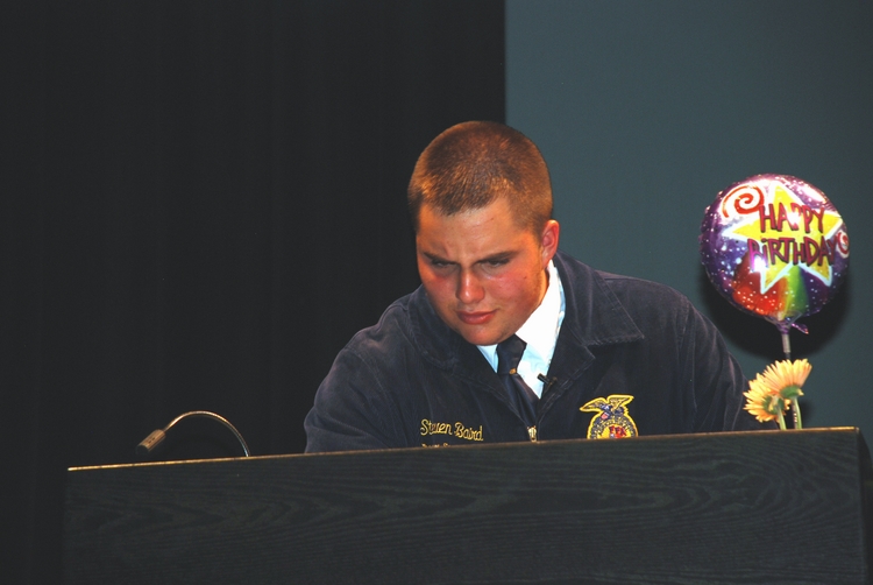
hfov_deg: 10.1
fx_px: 4916
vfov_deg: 6.8
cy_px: 292
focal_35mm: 202
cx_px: 436
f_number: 5.6
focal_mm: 135
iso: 220
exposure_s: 1/60
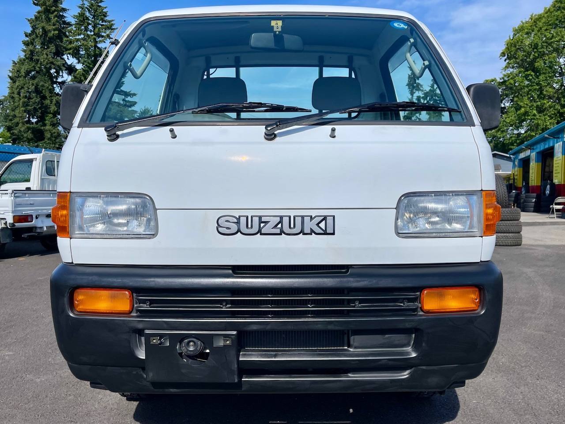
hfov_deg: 69.4
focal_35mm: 25
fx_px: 408
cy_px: 212
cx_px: 282
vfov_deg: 54.9
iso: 32
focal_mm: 5.1
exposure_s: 1/6250
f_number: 1.6
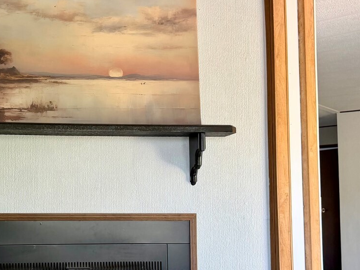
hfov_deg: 35.8
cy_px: 165
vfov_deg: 28.0
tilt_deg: +4.3
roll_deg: -0.1
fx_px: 541
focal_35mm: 52
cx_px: 80
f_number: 1.78
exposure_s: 1/121
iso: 160
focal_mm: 6.76
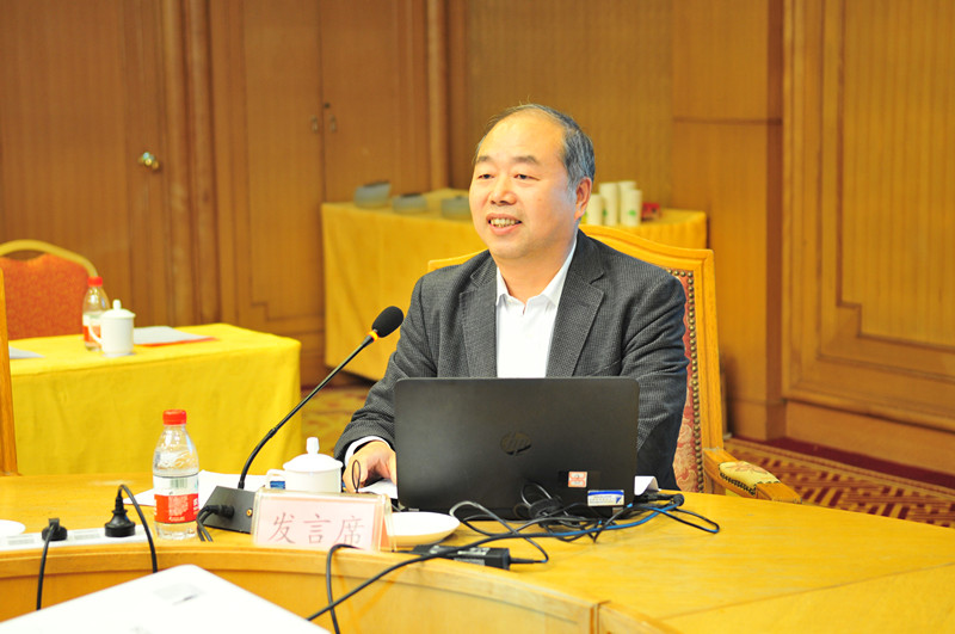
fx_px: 2185
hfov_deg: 24.7
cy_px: 317
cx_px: 478
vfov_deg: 16.5
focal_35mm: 82
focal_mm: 55
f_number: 2.8
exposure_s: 1/15
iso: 400
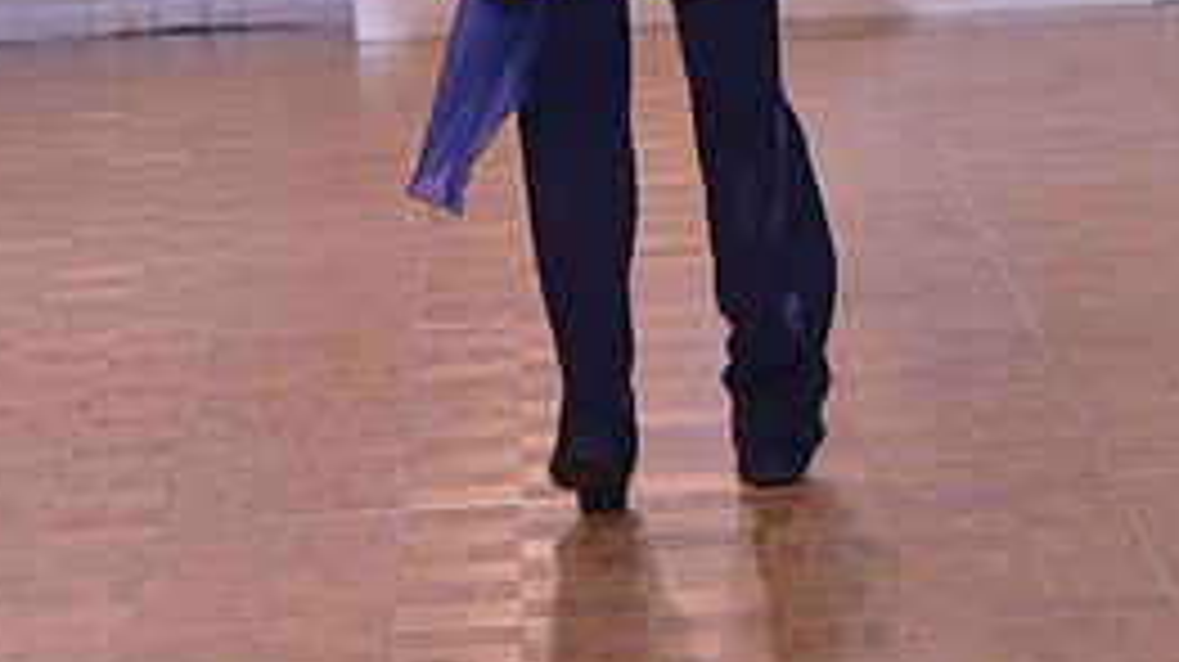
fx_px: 7967
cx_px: 583
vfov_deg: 4.7
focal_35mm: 255
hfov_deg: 8.5
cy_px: -275
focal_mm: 110
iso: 1250
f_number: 4.5
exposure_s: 1/250
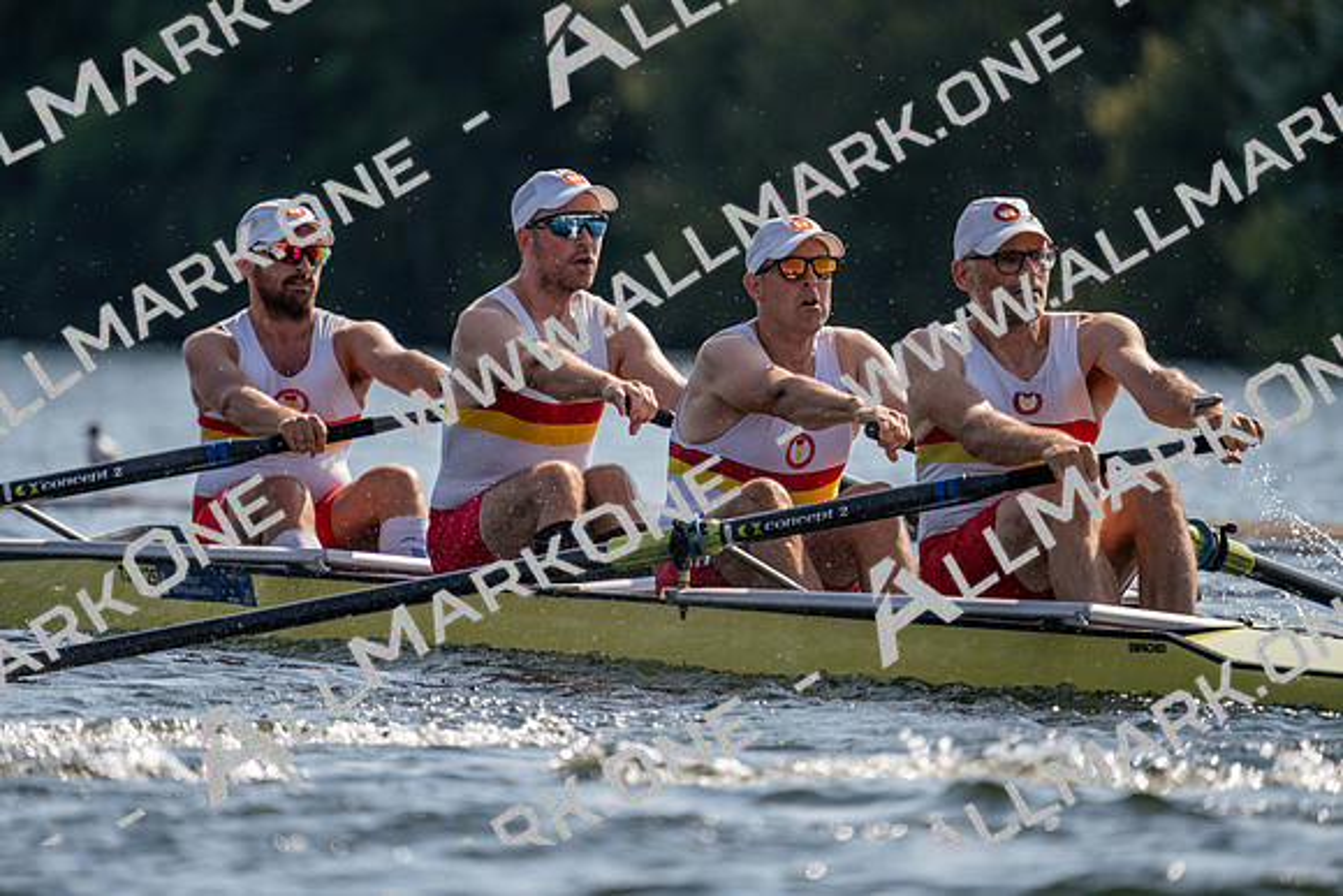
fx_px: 22388
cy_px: 448
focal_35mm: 600
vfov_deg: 2.3
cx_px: 672
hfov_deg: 3.4
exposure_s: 1/1600
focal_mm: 600
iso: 200
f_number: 6.3
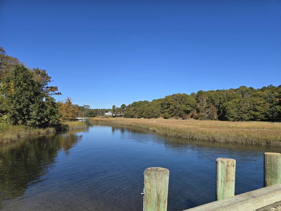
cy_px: 106
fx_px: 187
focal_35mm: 23
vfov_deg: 58.9
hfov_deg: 73.9
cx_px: 140
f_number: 1.7
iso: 12
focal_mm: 6.3
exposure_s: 1/952
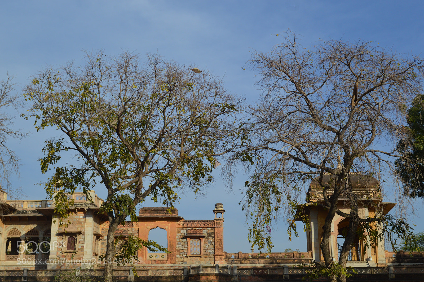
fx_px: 671
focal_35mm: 57
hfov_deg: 35.1
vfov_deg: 23.7
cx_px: 212
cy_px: 141
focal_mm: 38
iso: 100
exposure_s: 1/250
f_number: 8
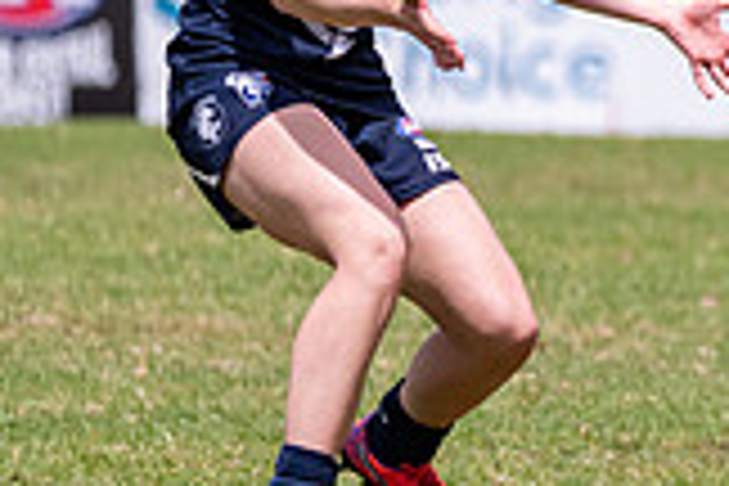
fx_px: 23184
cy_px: 133
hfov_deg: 1.8
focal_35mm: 1145
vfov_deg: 1.2
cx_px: 1287
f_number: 6.3
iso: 800
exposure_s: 1/4000
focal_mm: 320
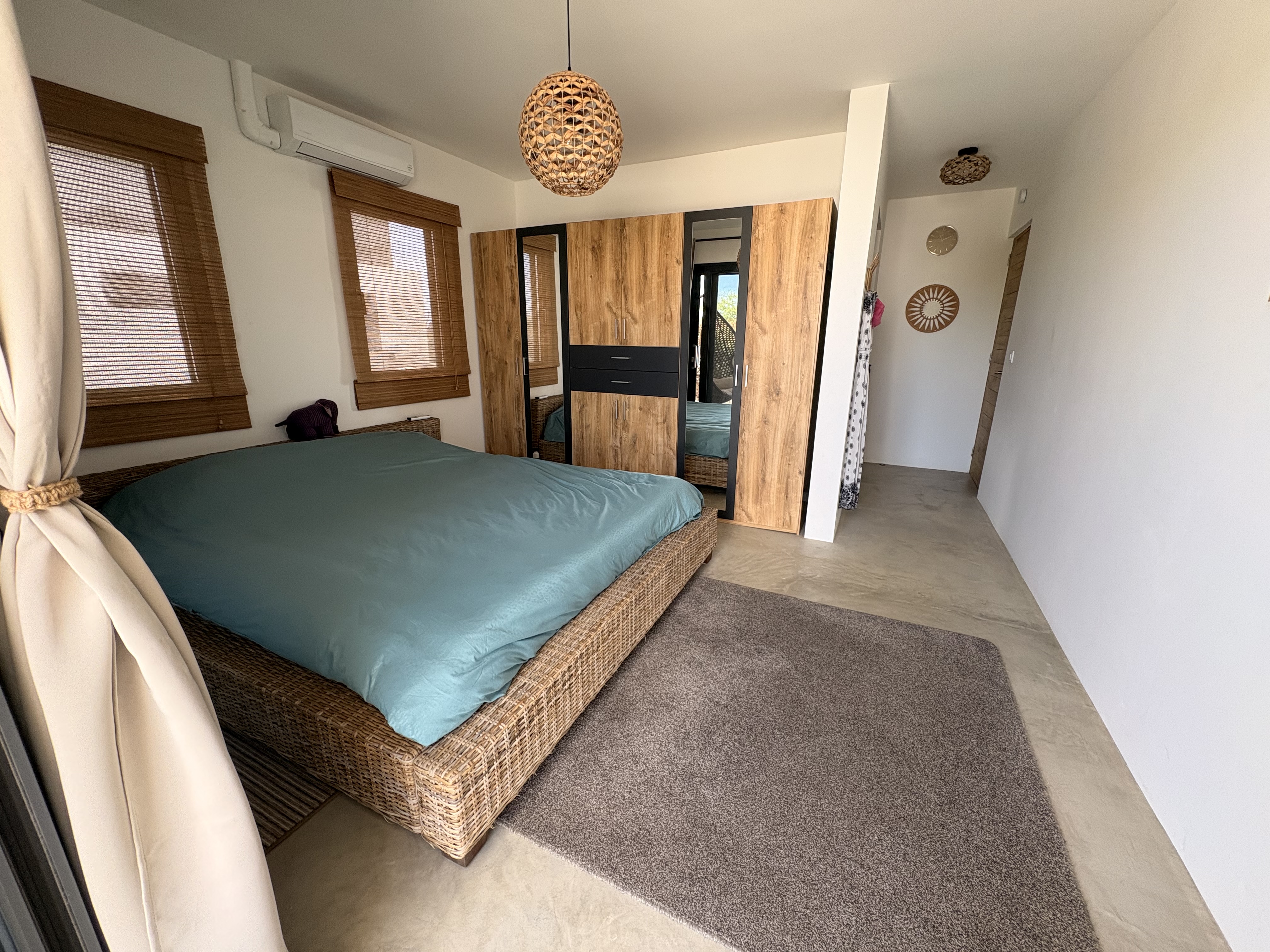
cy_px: 476
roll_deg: -0.1
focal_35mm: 14
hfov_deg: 102.1
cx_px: 635
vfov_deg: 85.7
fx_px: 514
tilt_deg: -15.0
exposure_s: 1/99
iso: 125
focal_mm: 2.22
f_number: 2.2
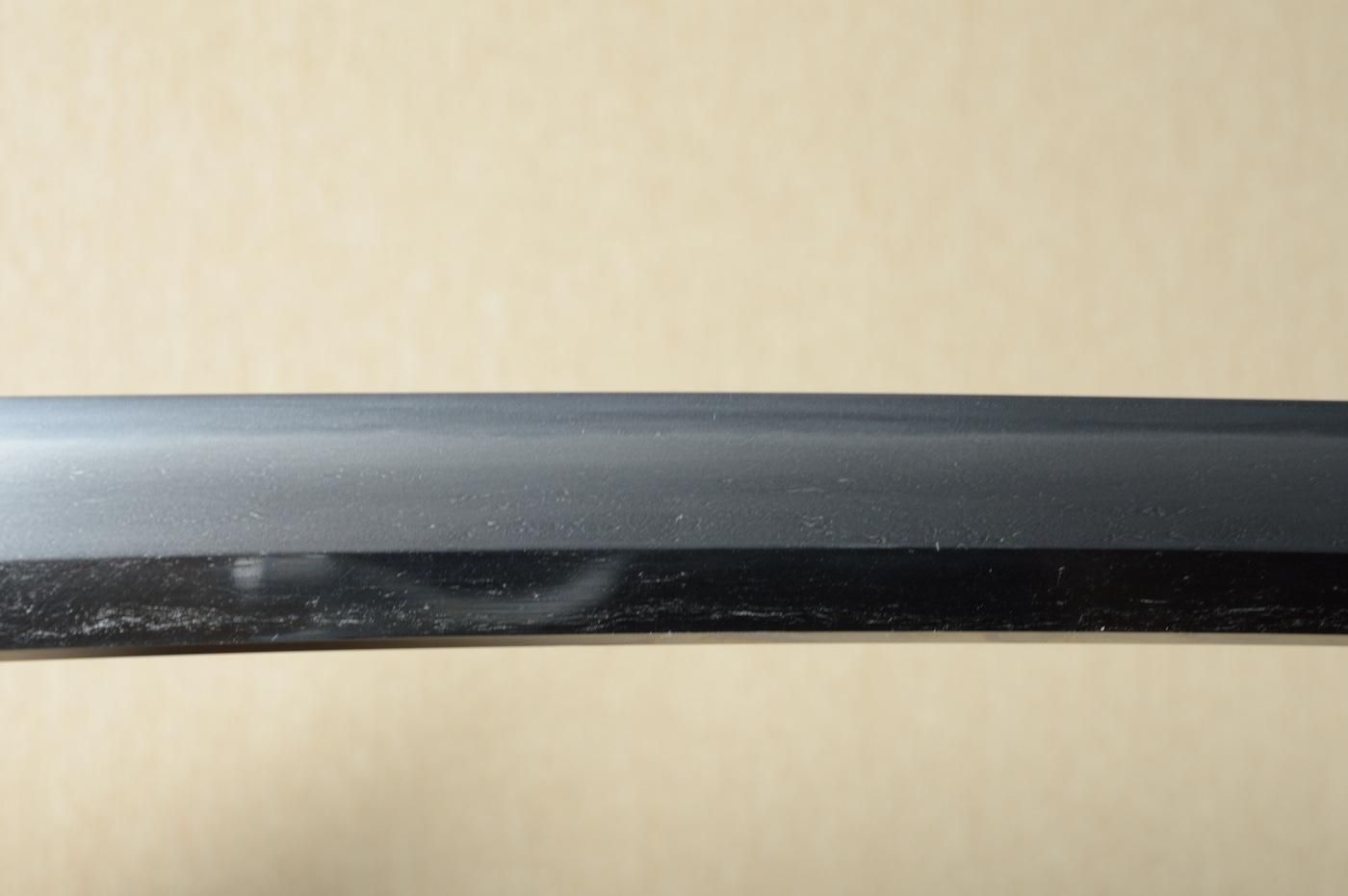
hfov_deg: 17.1
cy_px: 448
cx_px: 674
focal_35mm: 120
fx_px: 4490
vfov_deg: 11.4
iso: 400
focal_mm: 80
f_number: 11
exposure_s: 1/2
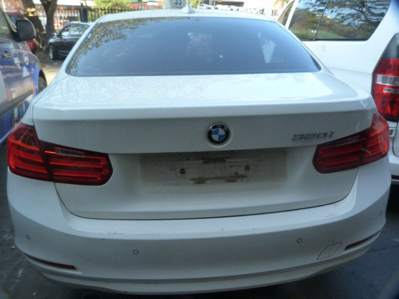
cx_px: 200
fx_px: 288
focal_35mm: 25
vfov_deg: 54.9
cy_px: 150
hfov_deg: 69.4
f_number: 2.8
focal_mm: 4.5
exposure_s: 1/100
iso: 125
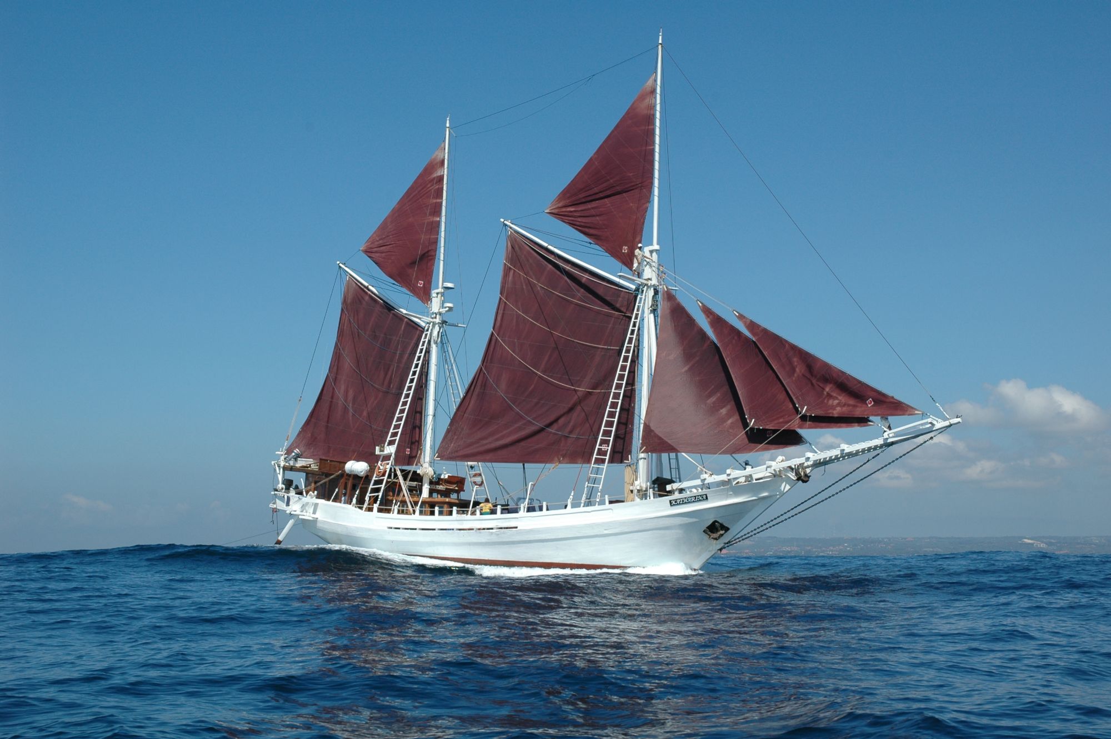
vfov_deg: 25.7
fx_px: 1619
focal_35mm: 52
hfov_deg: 37.9
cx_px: 556
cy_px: 370
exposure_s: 1/400
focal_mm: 35
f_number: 10
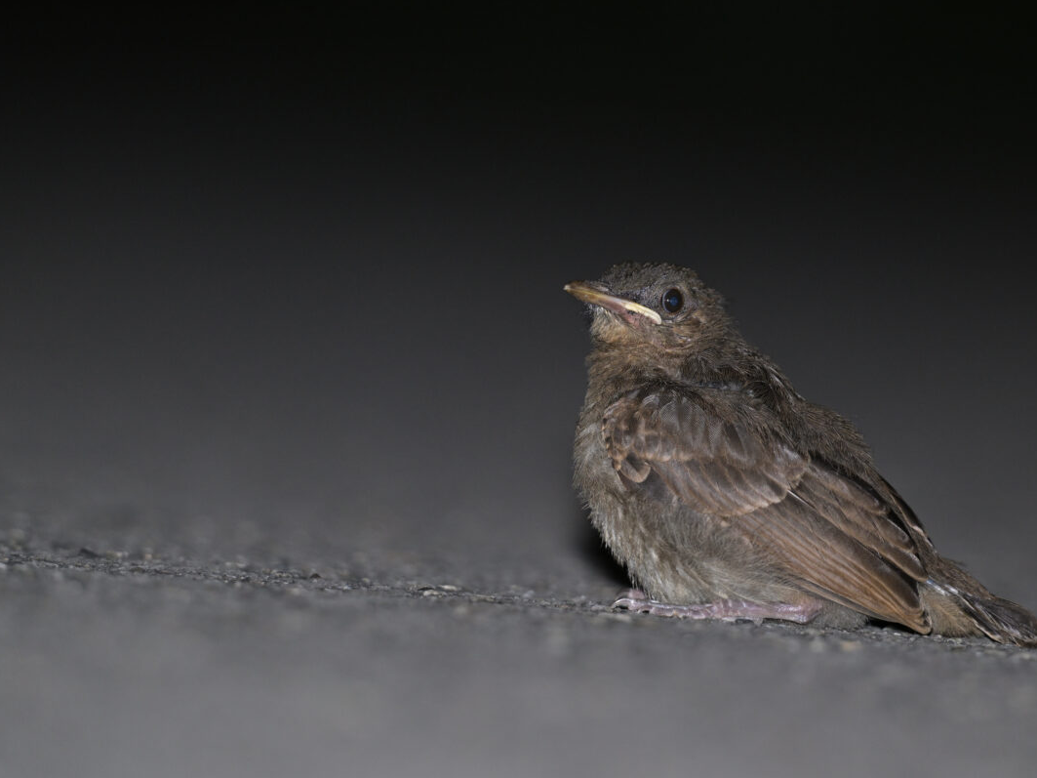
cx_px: 559
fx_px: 15935
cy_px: 389
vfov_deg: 2.8
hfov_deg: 3.7
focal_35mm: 532
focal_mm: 490
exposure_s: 1/320
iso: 2000
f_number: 6.3
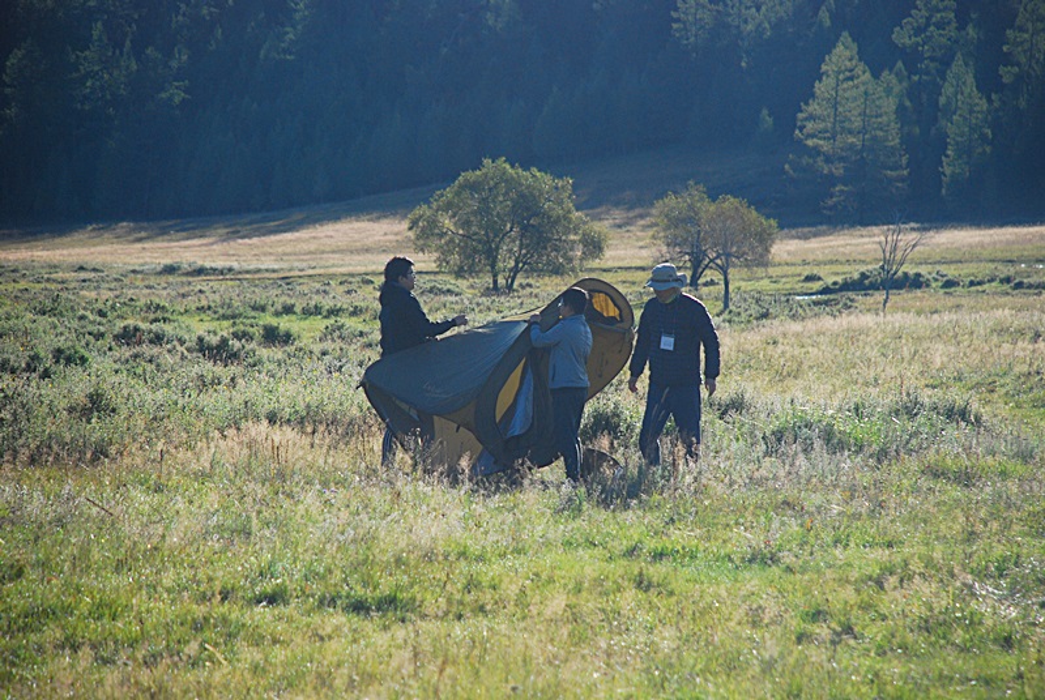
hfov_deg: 10.1
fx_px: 5887
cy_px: 350
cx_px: 522
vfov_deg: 6.8
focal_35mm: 202
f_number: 5.6
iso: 400
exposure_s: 1/1000
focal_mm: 135
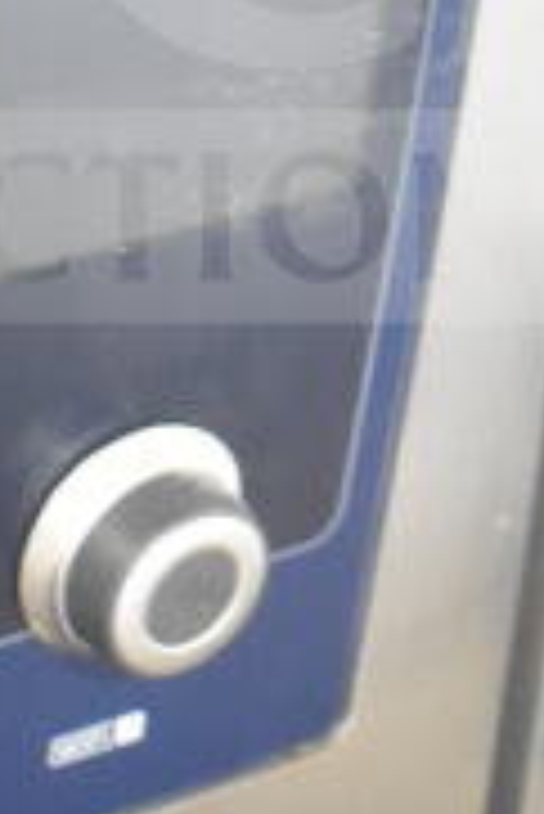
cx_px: 166
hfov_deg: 7.3
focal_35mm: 190
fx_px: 4287
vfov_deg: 10.7
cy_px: -36
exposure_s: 1/40
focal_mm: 25
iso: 3200
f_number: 4
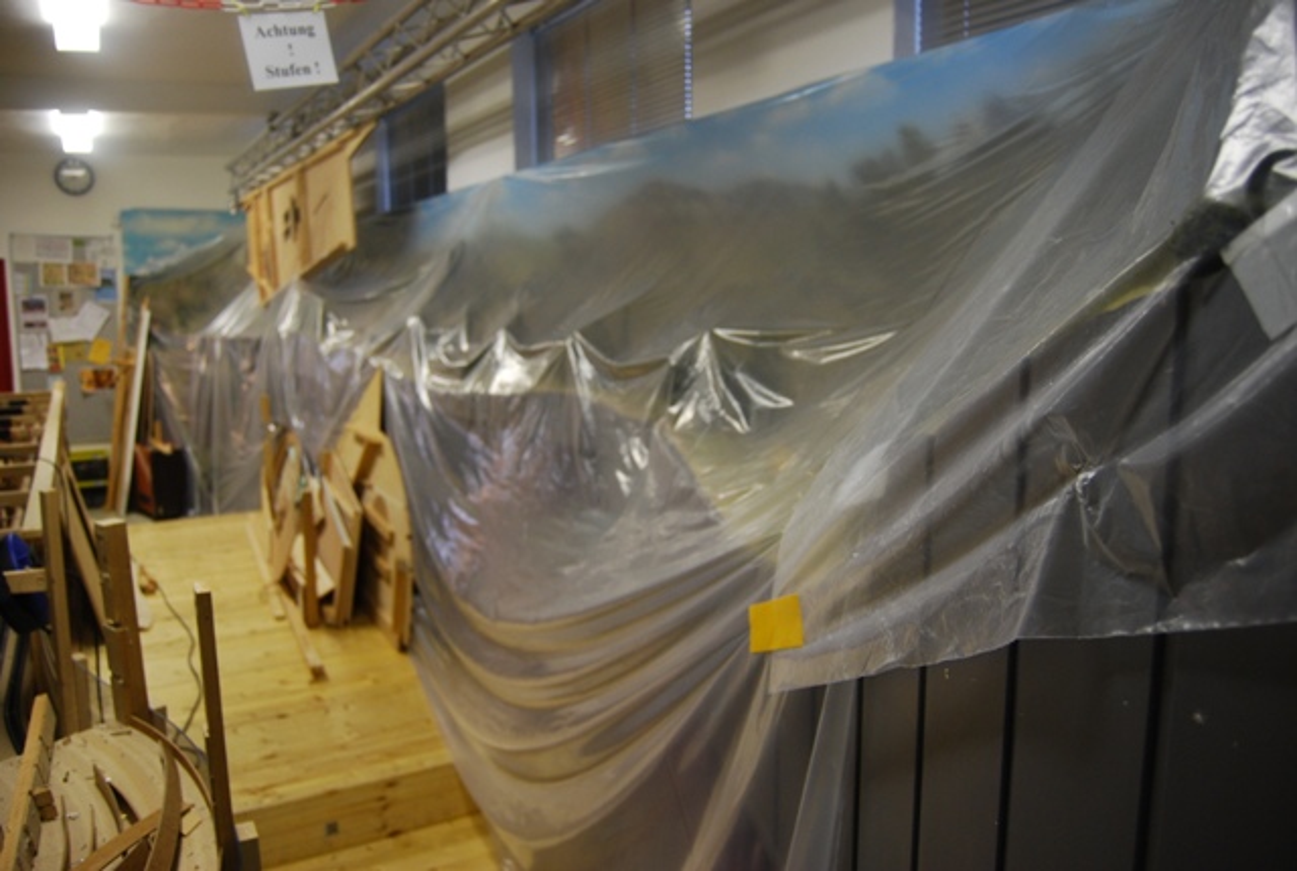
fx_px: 975
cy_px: 436
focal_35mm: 27
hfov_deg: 67.3
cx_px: 648
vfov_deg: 48.2
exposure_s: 1/30
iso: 450
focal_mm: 18
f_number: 3.5
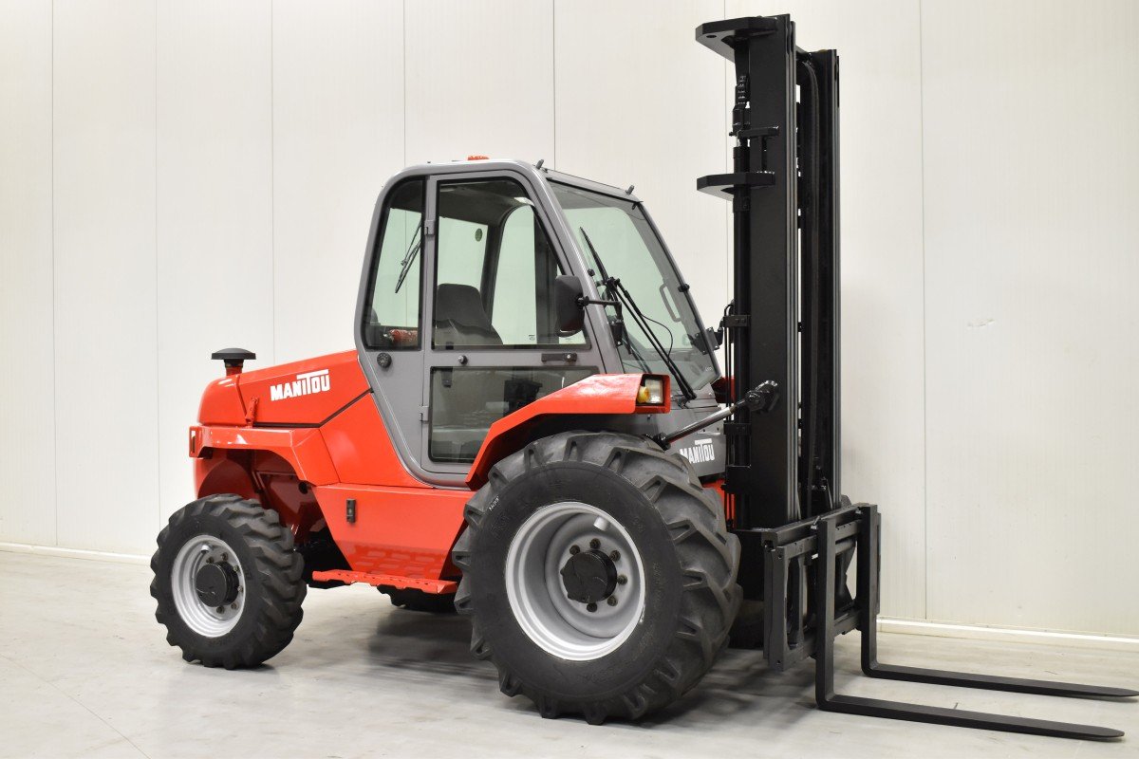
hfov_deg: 47.9
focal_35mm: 40
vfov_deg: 33.0
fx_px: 1281
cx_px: 570
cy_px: 380
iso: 1600
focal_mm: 27
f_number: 5.6
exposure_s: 1/30
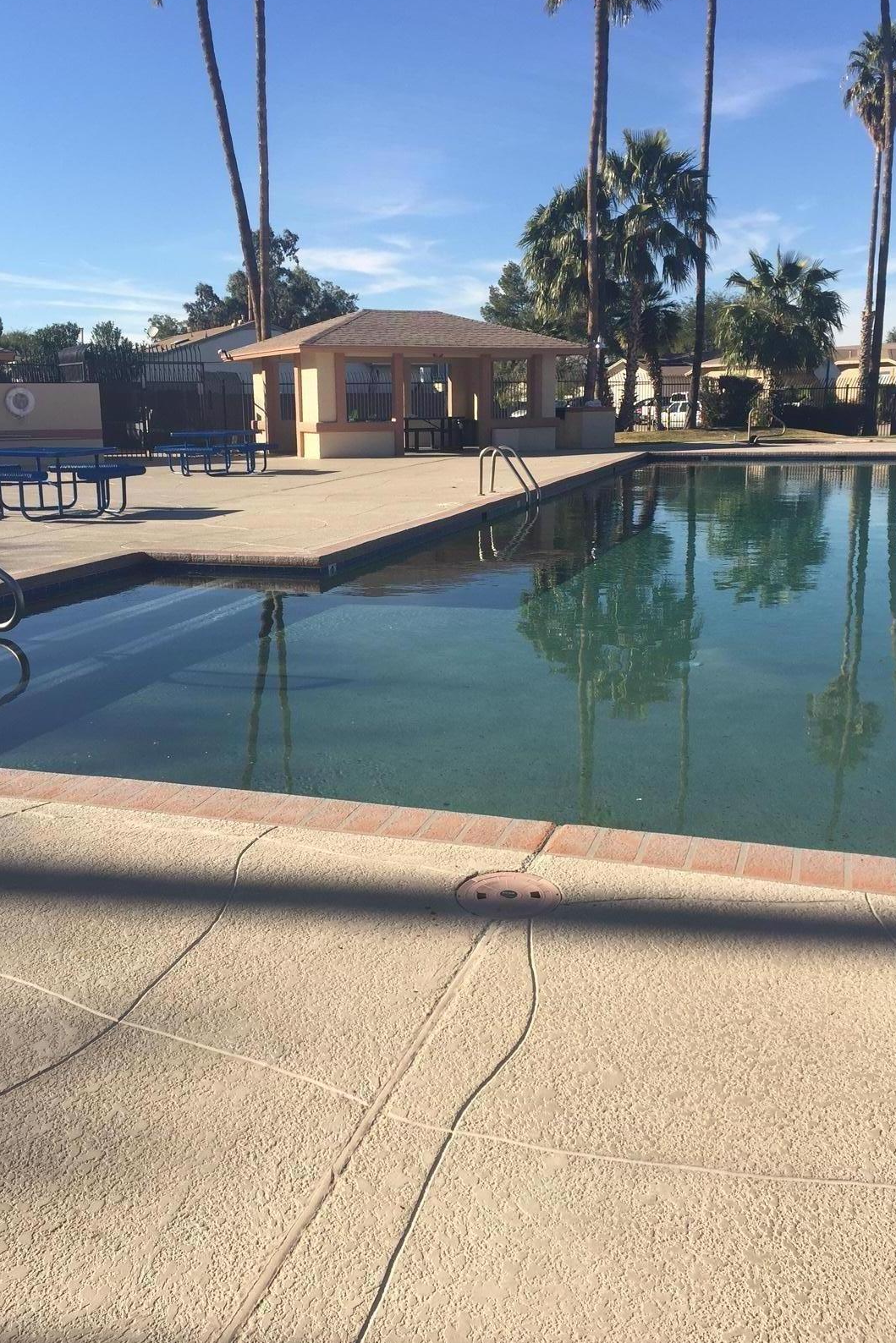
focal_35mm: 31
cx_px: 435
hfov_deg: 42.3
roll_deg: +0.2
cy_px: 664
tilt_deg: -10.0
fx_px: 1157
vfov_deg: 60.3
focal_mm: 4.15
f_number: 2.2
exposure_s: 1/1582
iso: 32
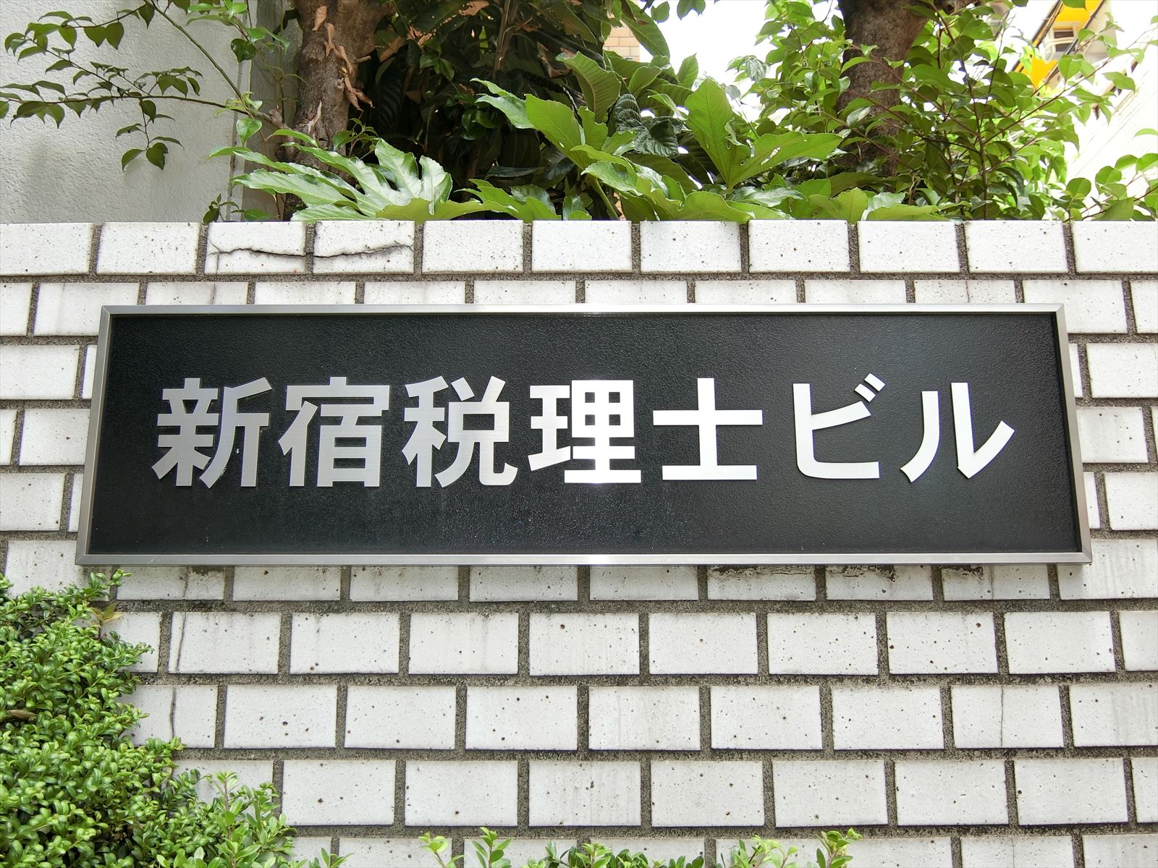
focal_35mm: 34
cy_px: 434
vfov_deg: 41.8
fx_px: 1137
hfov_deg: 54.0
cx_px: 579
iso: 80
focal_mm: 7.2
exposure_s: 1/125
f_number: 3.4
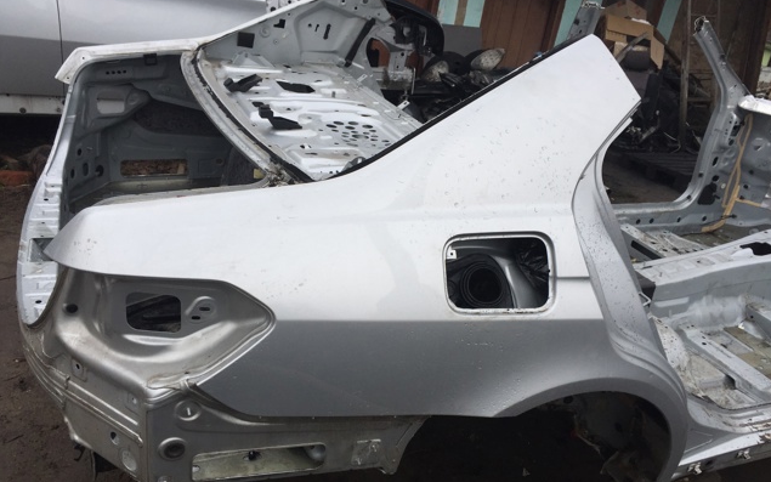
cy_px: 273
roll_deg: -8.6
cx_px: 386
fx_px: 651
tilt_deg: -28.3
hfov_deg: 61.2
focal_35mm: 31
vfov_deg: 40.5
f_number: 2.2
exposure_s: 1/860
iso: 32
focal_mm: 4.15
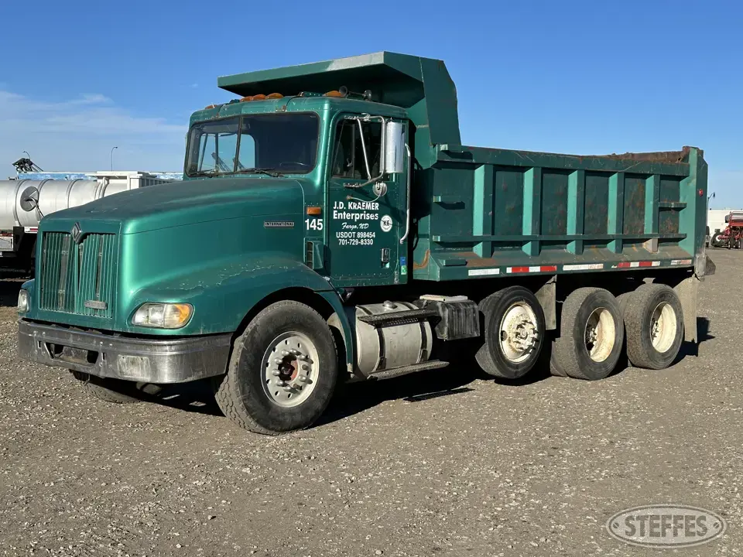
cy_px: 278
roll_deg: -0.8
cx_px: 372
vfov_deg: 30.3
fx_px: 1030
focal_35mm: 48
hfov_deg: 39.7
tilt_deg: -3.1
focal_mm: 6.86
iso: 64
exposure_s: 1/4184
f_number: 1.78
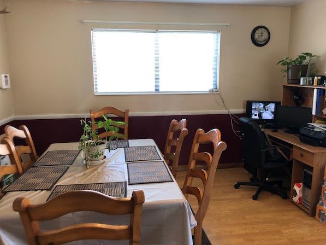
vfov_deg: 46.8
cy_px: 126
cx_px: 170
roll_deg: +0.1
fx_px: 283
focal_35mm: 30
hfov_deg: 59.9
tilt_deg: -9.0
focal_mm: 3.99
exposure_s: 1/17
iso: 40
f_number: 1.8
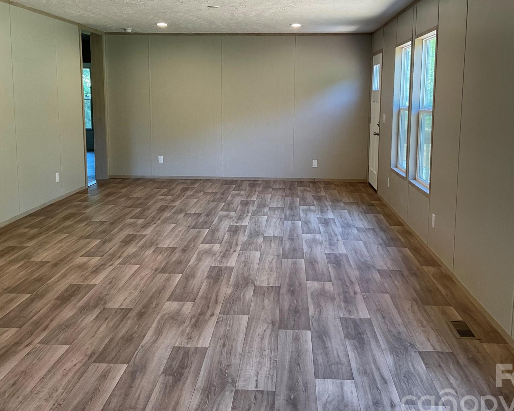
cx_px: 258
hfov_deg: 47.9
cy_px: 171
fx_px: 578
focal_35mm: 38
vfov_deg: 39.0
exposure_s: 1/60
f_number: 1.8
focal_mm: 3
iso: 50
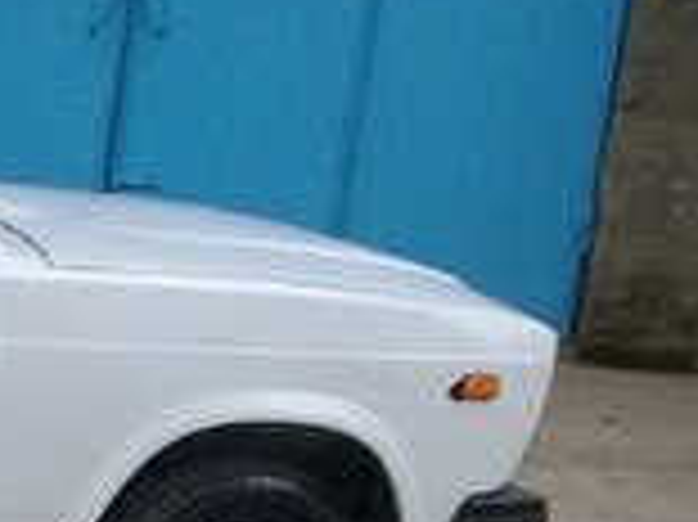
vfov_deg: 10.8
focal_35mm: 132
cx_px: -766
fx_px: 2660
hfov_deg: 12.8
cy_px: 763
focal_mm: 3.3
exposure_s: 1/100
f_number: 2.2
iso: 50
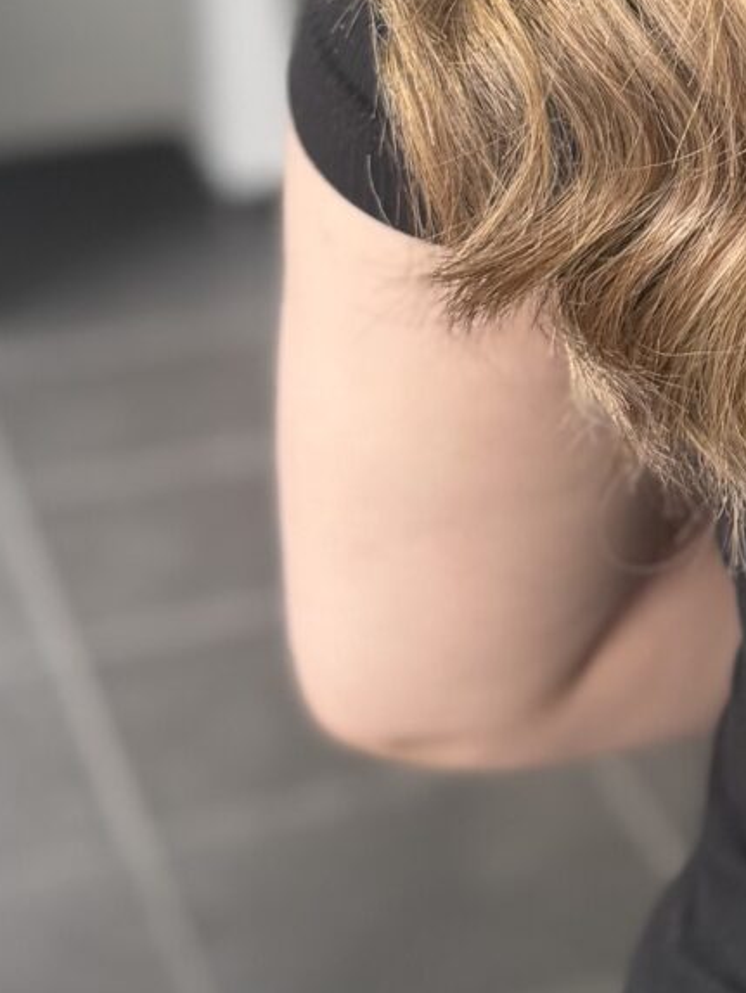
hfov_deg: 12.6
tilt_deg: -12.1
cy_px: -209
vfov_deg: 17.5
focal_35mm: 107
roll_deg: -0.2
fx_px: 3072
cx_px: 1345
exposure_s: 1/100
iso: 80
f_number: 1.78
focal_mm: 6.76
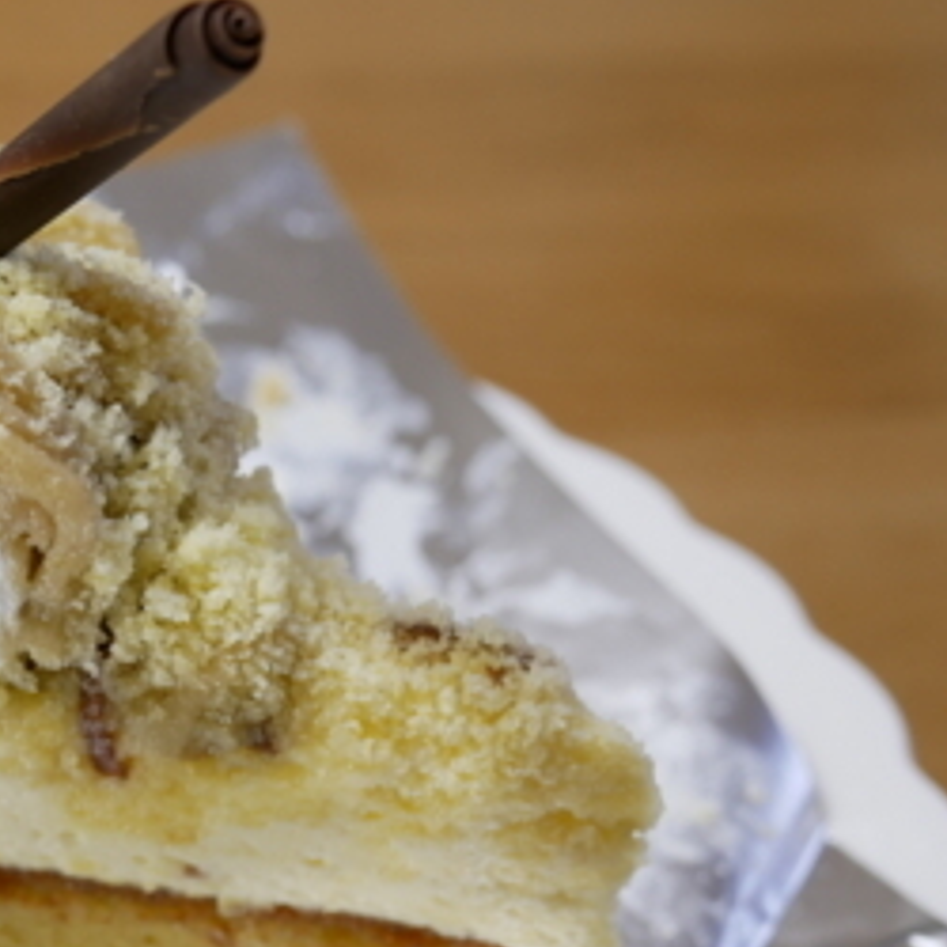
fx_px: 2631
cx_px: -95
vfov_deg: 20.4
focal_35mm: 85
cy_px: 419
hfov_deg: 19.5
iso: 200
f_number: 4.5
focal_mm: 20
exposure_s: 1/8
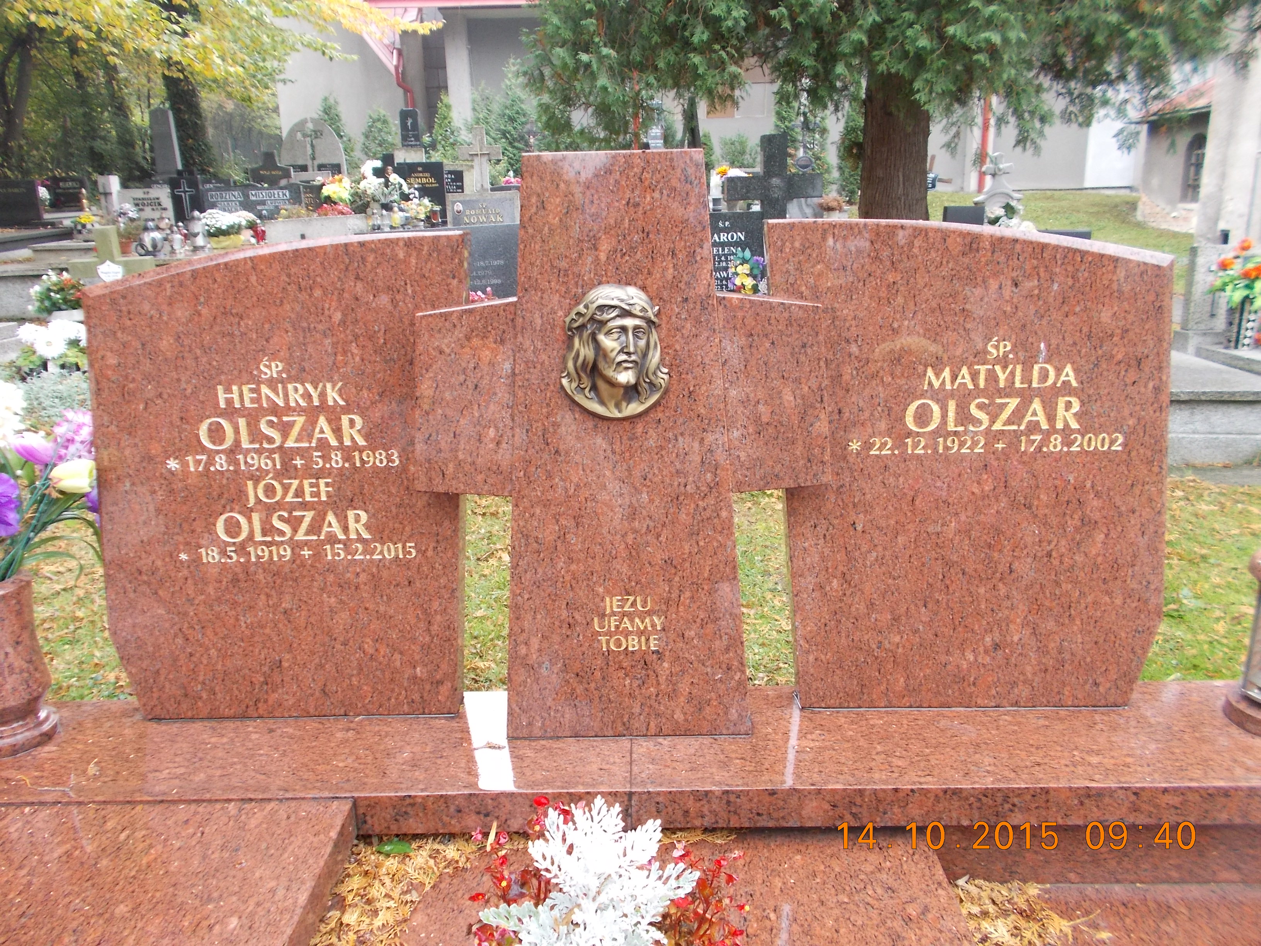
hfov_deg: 67.3
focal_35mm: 26
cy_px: 473
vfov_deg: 53.1
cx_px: 630
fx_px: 947
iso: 200
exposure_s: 1/25
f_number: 3.2
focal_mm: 4.6
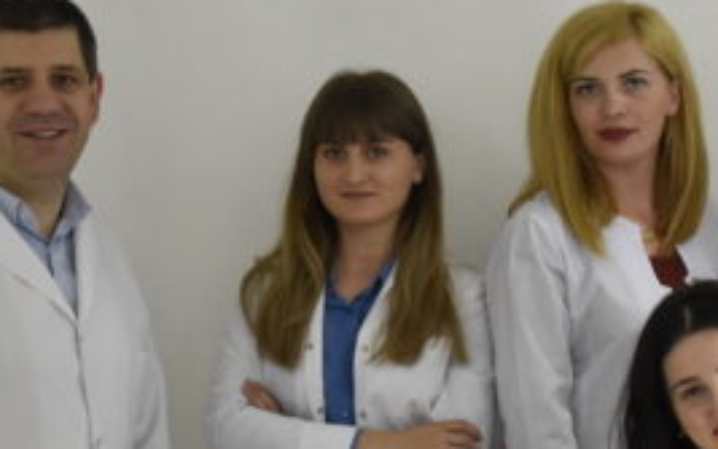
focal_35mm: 115
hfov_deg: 17.9
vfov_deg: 11.3
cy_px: 355
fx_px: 2255
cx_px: 575
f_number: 4.2
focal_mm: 31
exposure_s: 1/60
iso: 1100
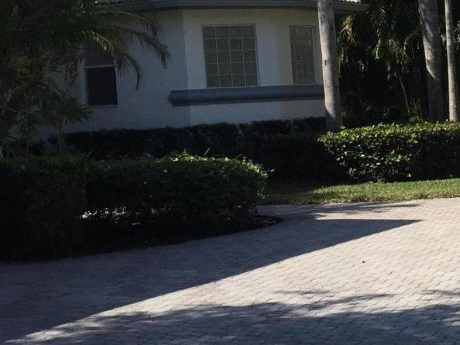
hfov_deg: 19.7
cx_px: 650
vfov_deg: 16.6
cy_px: 150
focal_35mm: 89
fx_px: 1183
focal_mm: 4.15
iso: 32
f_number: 2.2
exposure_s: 1/2825
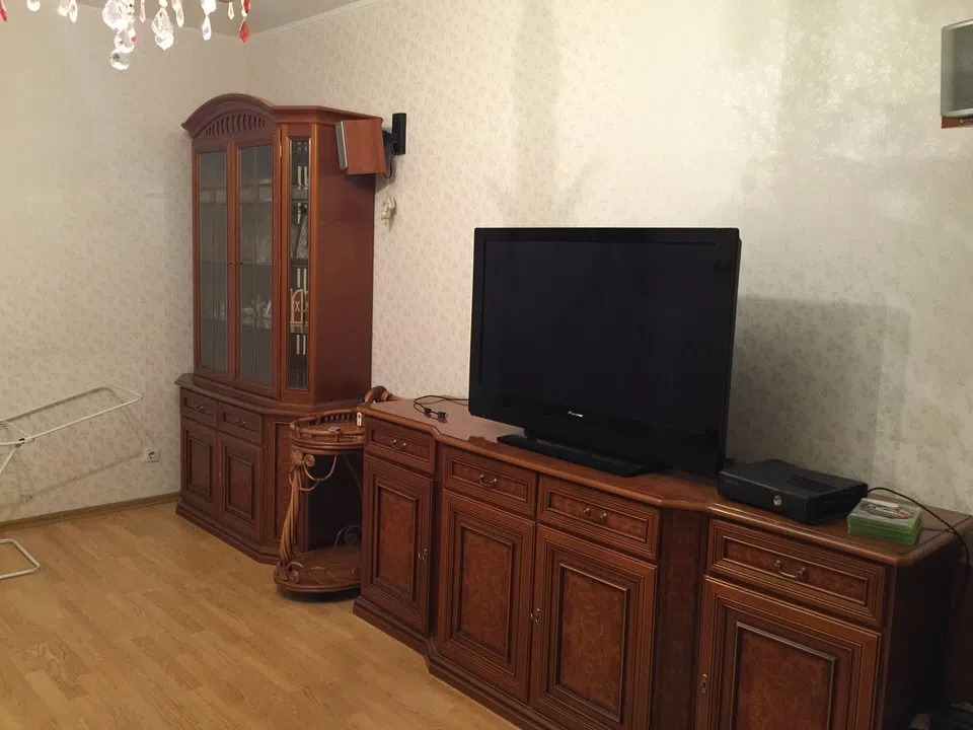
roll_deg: -2.4
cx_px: 486
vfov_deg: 48.2
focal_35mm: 29
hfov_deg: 61.7
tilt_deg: -7.8
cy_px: 365
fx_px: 815
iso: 125
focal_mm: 4.15
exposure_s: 1/10
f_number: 2.2
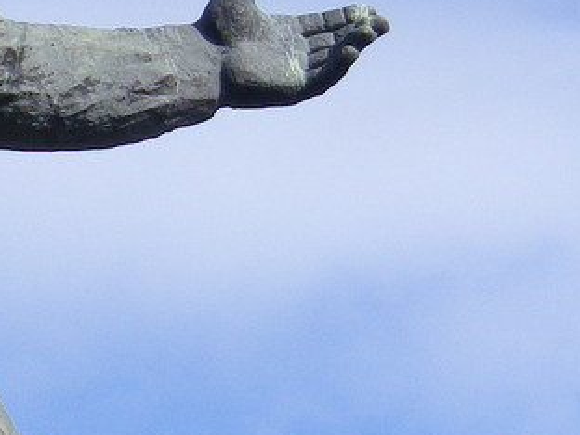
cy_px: 258
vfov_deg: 3.2
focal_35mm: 469
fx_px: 7858
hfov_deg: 4.2
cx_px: -409
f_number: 5.5
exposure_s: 1/320
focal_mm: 21.6
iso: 100
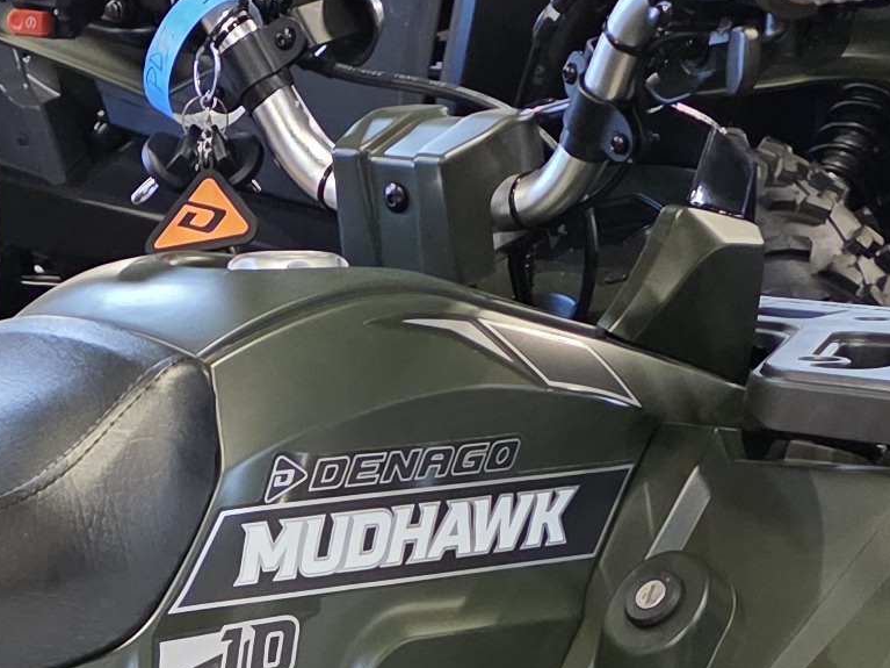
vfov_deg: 11.5
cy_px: 1179
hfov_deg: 15.9
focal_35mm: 120
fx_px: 3085
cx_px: -138
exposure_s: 1/120
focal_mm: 6.3
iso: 1250
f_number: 1.7
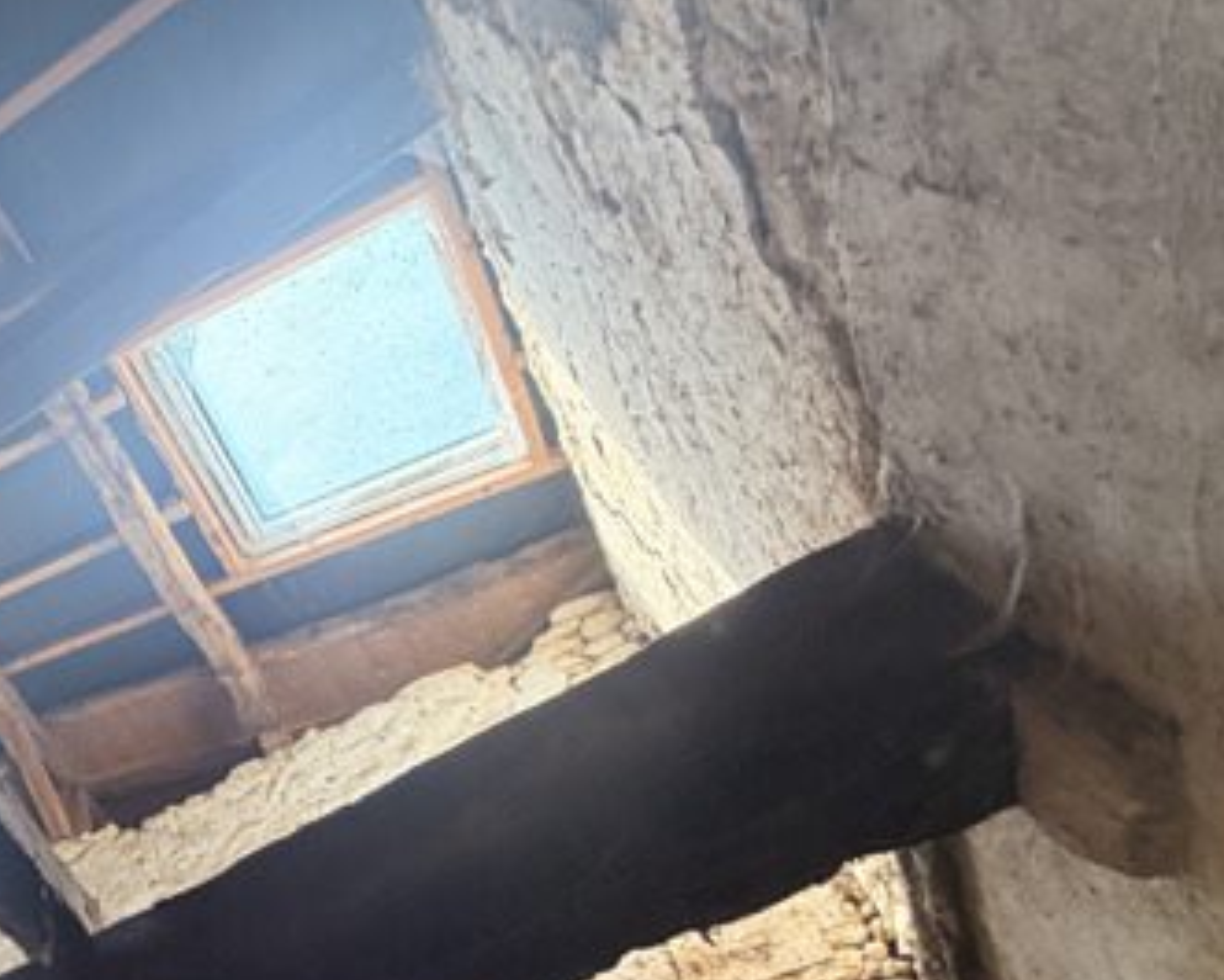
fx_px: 1196
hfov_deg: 44.2
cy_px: 899
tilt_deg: +46.3
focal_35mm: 33
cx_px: -59
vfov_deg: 40.8
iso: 320
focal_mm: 2.22
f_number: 2.2
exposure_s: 1/121
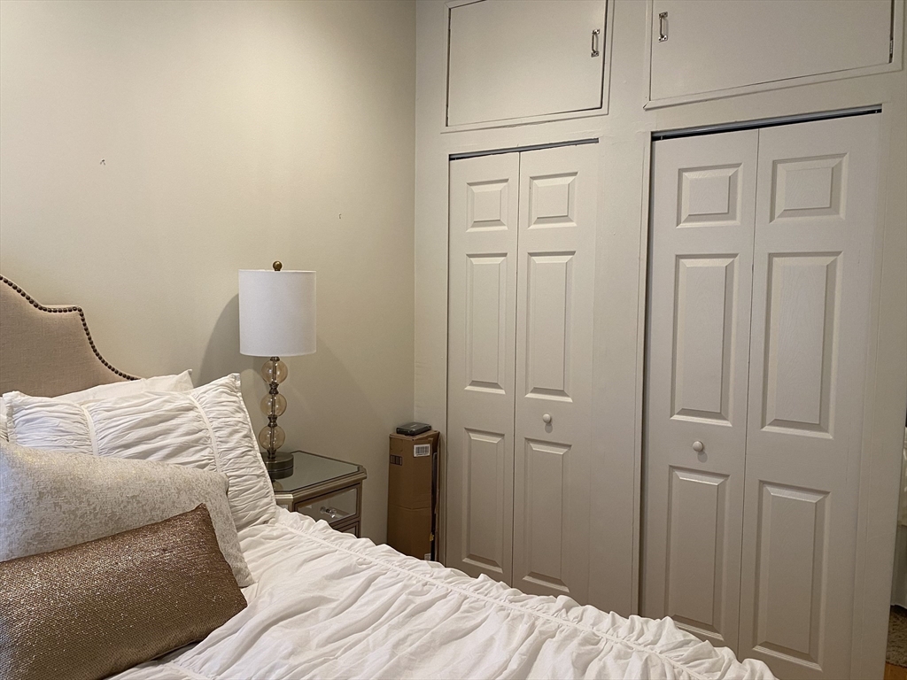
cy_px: 340
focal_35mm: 26
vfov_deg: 53.1
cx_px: 454
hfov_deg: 67.3
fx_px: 681
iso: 100
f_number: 1.8
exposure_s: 1/60
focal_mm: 4.25
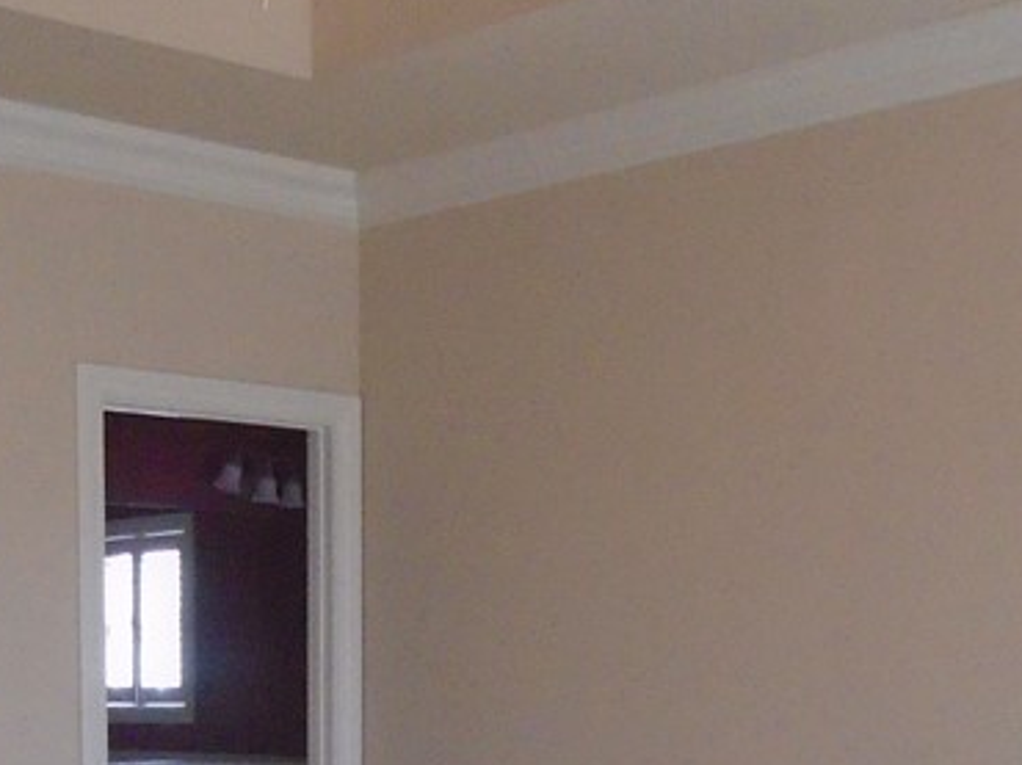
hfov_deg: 27.0
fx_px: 2124
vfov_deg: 19.3
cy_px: 909
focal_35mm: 72
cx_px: 492
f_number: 3.2
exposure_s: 1/60
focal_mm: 4.6
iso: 640
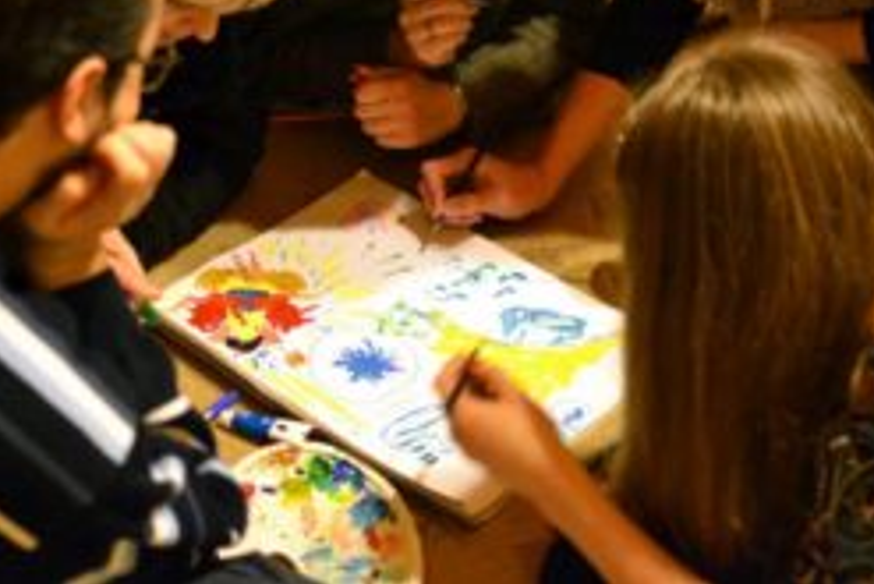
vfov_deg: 16.4
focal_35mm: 83
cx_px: 400
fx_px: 2011
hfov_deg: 24.5
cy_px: 127
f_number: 1.8
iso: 3200
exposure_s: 1/50
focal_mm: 35
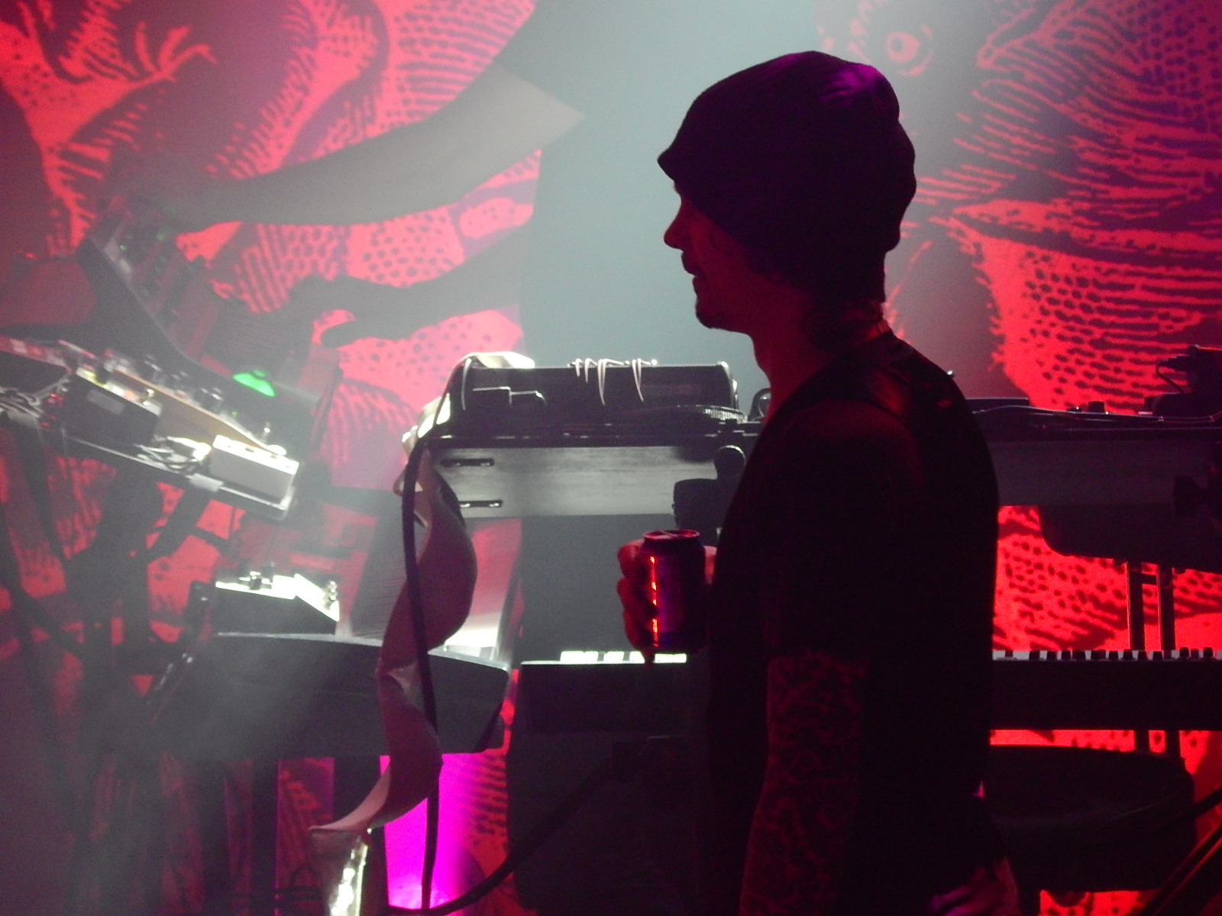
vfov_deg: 2.7
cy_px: 458
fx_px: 19416
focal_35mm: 550
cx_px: 611
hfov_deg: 3.6
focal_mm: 97.9
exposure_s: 1/25
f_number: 5.8
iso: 800
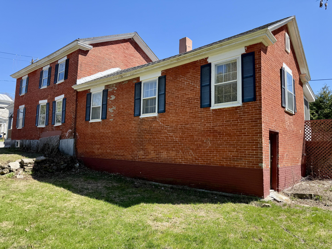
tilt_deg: +6.1
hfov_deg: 71.6
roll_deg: -0.9
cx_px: 166
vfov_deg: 56.8
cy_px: 124
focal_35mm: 24
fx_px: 230
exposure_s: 1/1337
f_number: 1.78
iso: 80
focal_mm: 6.76
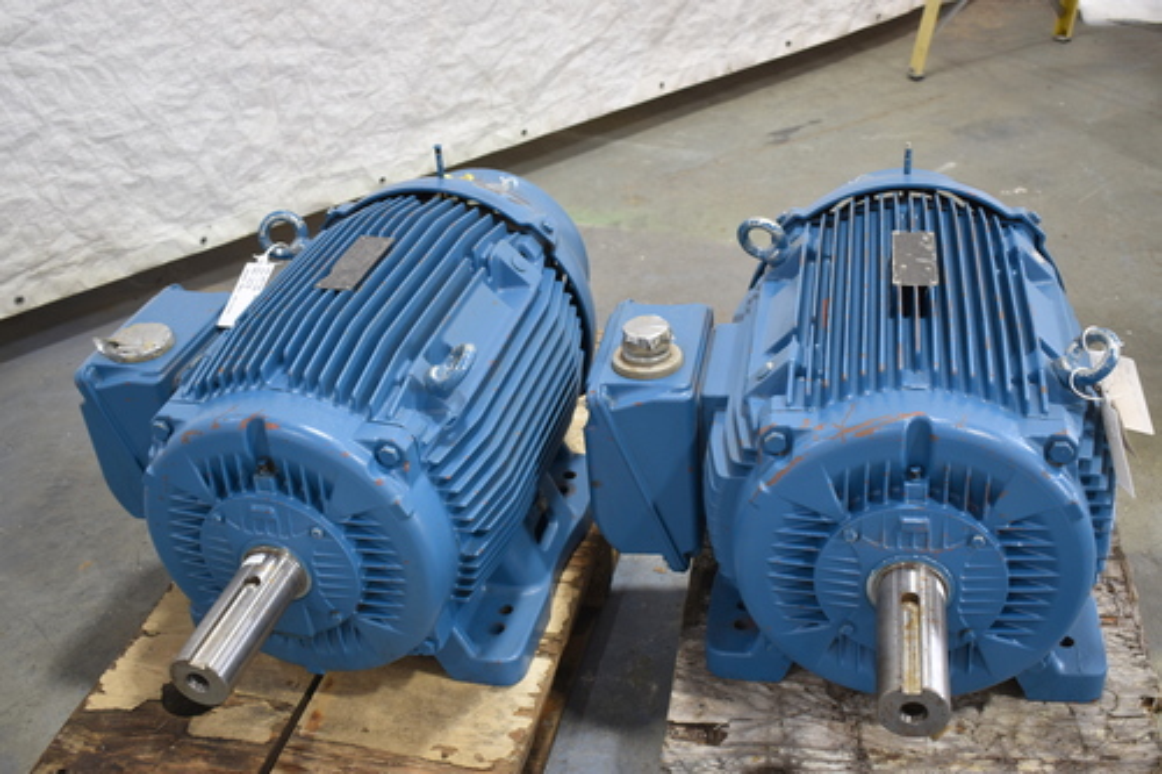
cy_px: 387
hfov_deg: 47.9
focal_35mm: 40
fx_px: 1307
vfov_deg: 33.0
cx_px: 581
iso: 320
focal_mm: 27
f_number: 4
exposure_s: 1/40
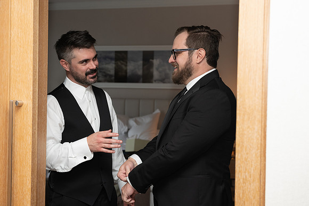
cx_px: 154
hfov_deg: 35.6
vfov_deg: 24.2
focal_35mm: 56
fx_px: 481
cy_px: 103
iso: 800
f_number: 4
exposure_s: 1/125
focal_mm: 56
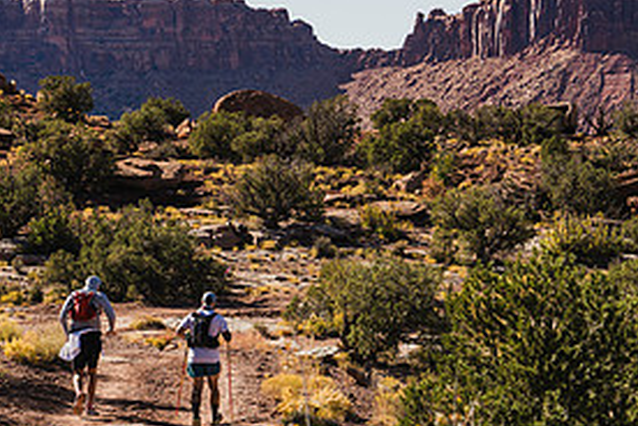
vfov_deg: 9.6
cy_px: 295
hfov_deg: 14.3
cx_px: 298
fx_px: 2534
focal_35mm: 143
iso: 100
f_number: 5.6
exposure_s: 1/500
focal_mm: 68
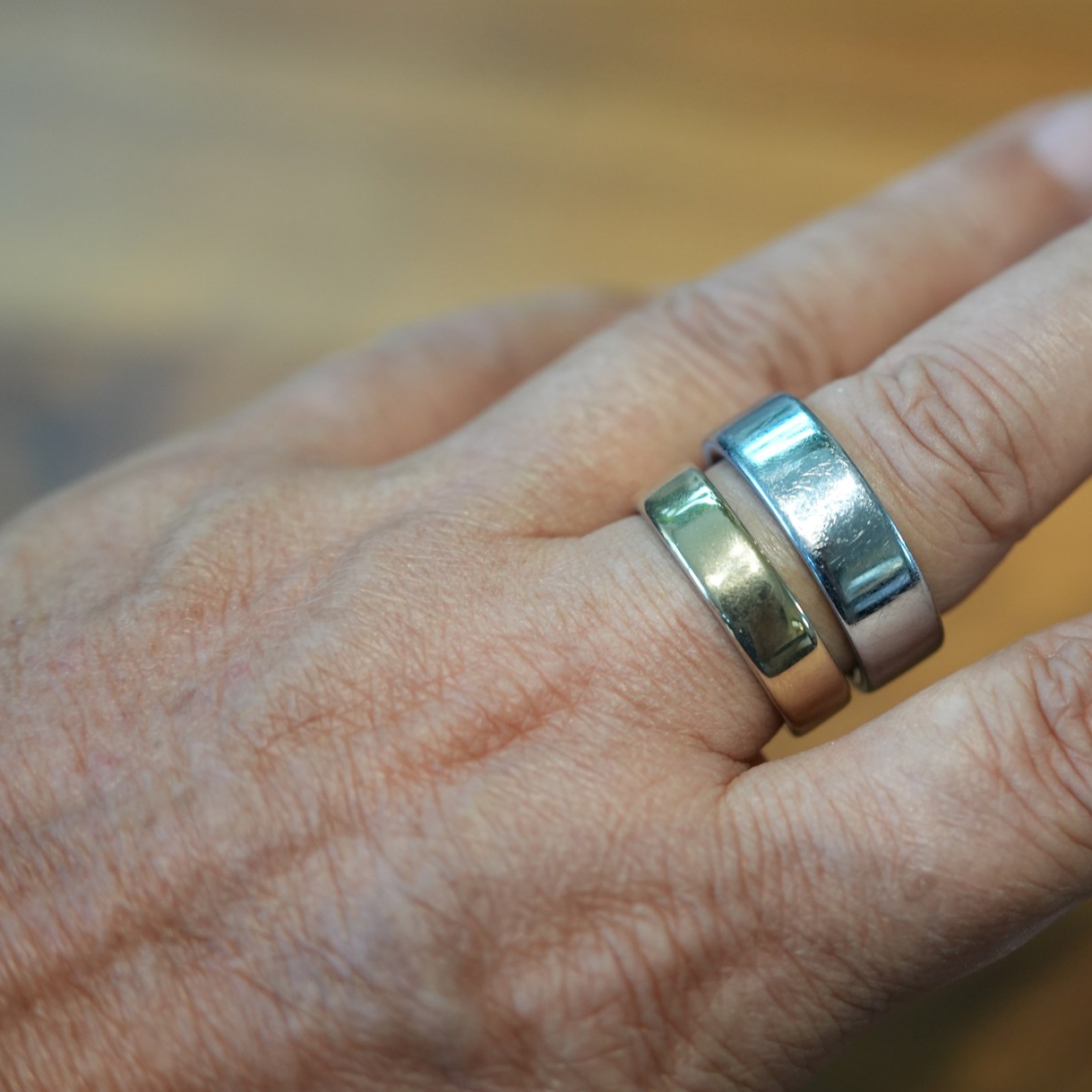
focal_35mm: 91
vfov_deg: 19.1
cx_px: 828
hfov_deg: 18.9
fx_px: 3248
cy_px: 560
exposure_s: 1/100
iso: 1600
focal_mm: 68
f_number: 4.5
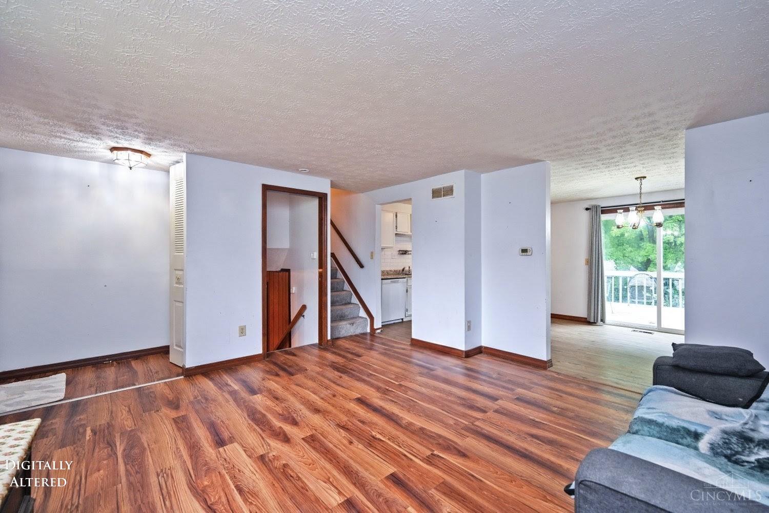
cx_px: 384
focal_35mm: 16
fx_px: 331
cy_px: 256
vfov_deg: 75.5
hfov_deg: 98.5
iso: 280
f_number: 4
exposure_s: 1/60
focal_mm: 15.5
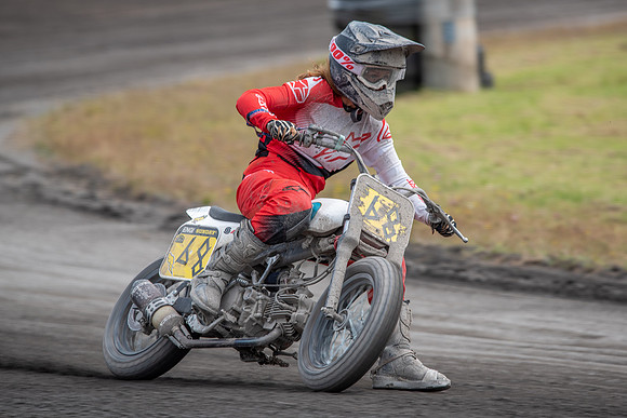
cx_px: 341
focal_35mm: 564
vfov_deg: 2.4
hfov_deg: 3.7
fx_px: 9826
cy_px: 203
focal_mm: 500
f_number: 7.1
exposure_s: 1/400
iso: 200
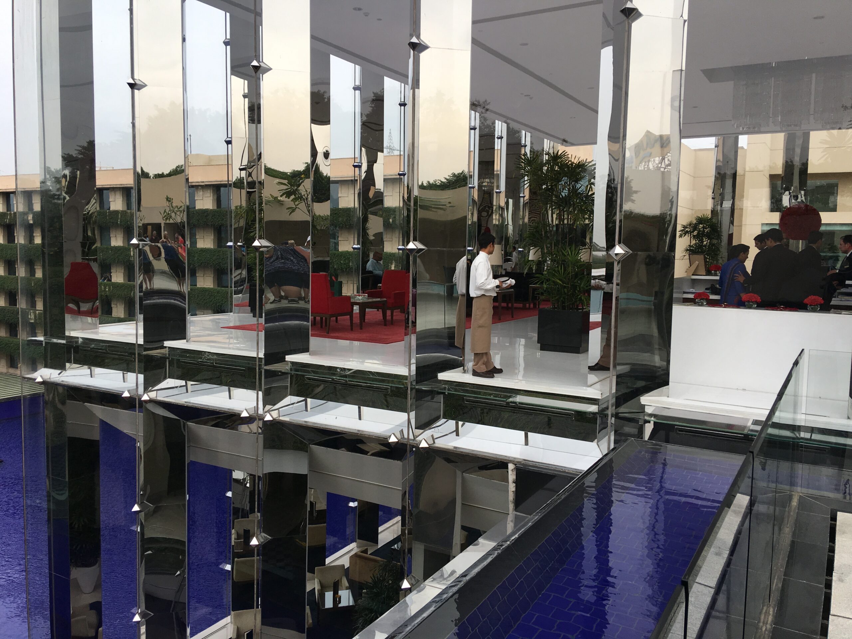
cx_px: 426
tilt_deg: -6.2
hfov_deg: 61.7
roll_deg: -1.1
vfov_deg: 48.2
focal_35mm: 29
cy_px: 320
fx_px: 714
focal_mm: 4.15
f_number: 2.2
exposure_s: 1/657
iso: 25
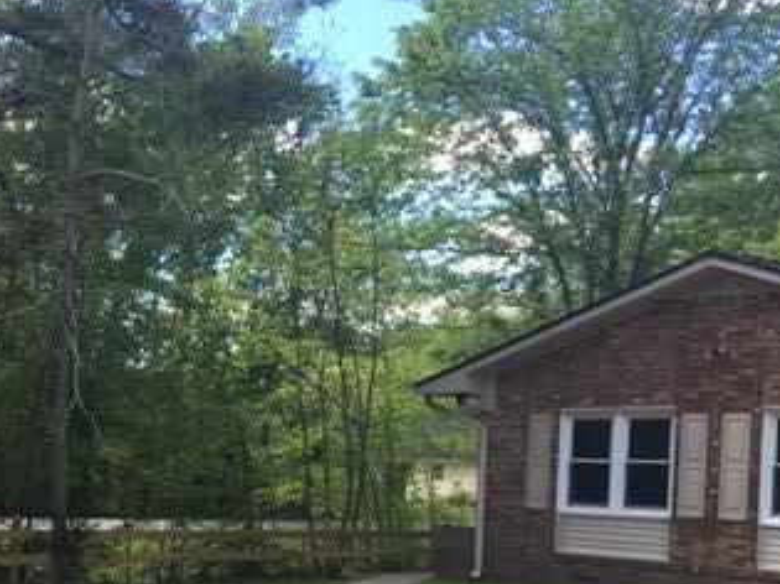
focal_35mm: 59
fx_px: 1329
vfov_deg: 24.3
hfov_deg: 32.0
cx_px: 183
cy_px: 487
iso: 25
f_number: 2.2
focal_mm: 4.15
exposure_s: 1/420
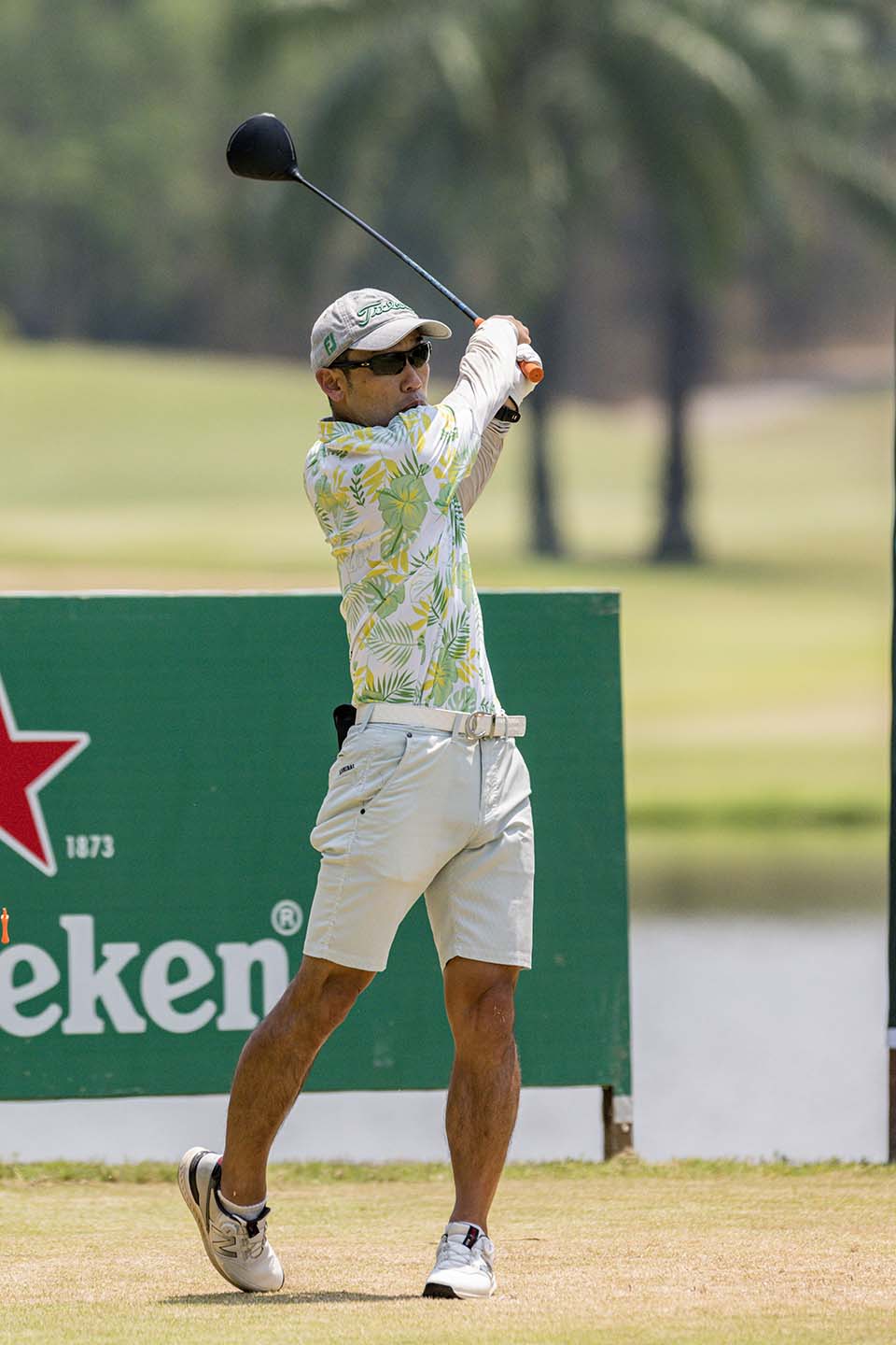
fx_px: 14932
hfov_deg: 3.4
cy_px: 672
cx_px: 448
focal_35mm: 400
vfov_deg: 5.2
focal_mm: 400
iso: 1250
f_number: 5
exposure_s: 1/5000
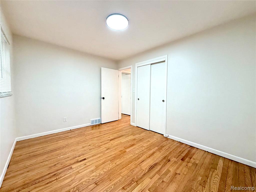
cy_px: 96
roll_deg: -0.9
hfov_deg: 102.1
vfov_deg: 85.7
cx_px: 128
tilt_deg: -3.5
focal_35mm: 14
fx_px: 104
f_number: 2.2
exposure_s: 1/60
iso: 250
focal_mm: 2.22
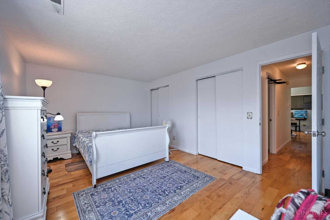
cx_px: 165
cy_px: 110
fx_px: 128
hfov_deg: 104.3
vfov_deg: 81.2
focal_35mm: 14
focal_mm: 14
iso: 200
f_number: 4.5
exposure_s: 1/80
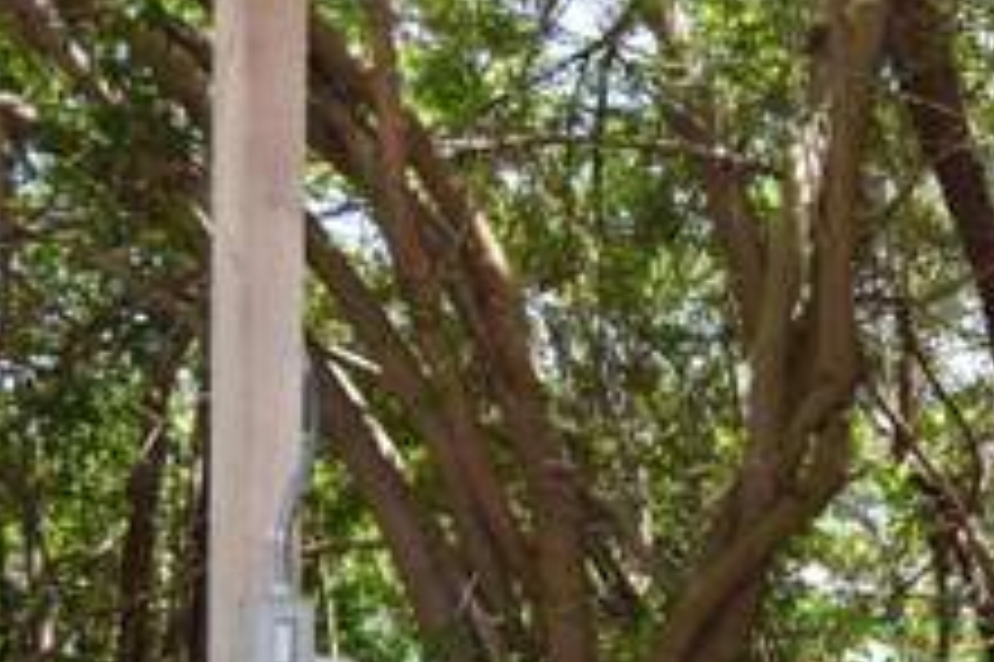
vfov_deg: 15.2
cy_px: 680
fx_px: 2430
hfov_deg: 22.2
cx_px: 994
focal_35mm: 88
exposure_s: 1/125
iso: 180
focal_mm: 27
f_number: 5.6
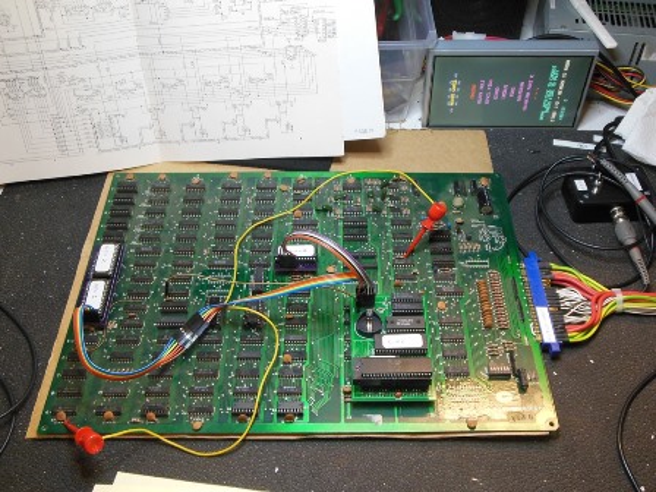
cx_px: 328
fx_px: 720
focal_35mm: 38
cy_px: 246
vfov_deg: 37.7
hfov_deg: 49.0
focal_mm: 6.8
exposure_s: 1/30
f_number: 3.6
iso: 320
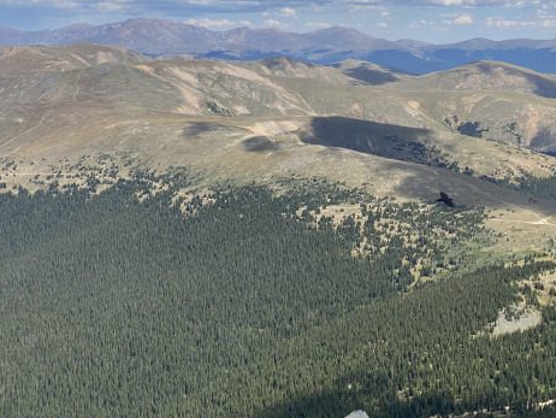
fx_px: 1157
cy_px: 146
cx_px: 369
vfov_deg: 20.4
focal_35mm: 72
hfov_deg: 26.9
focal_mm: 6
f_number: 2
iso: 20
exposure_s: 1/1845
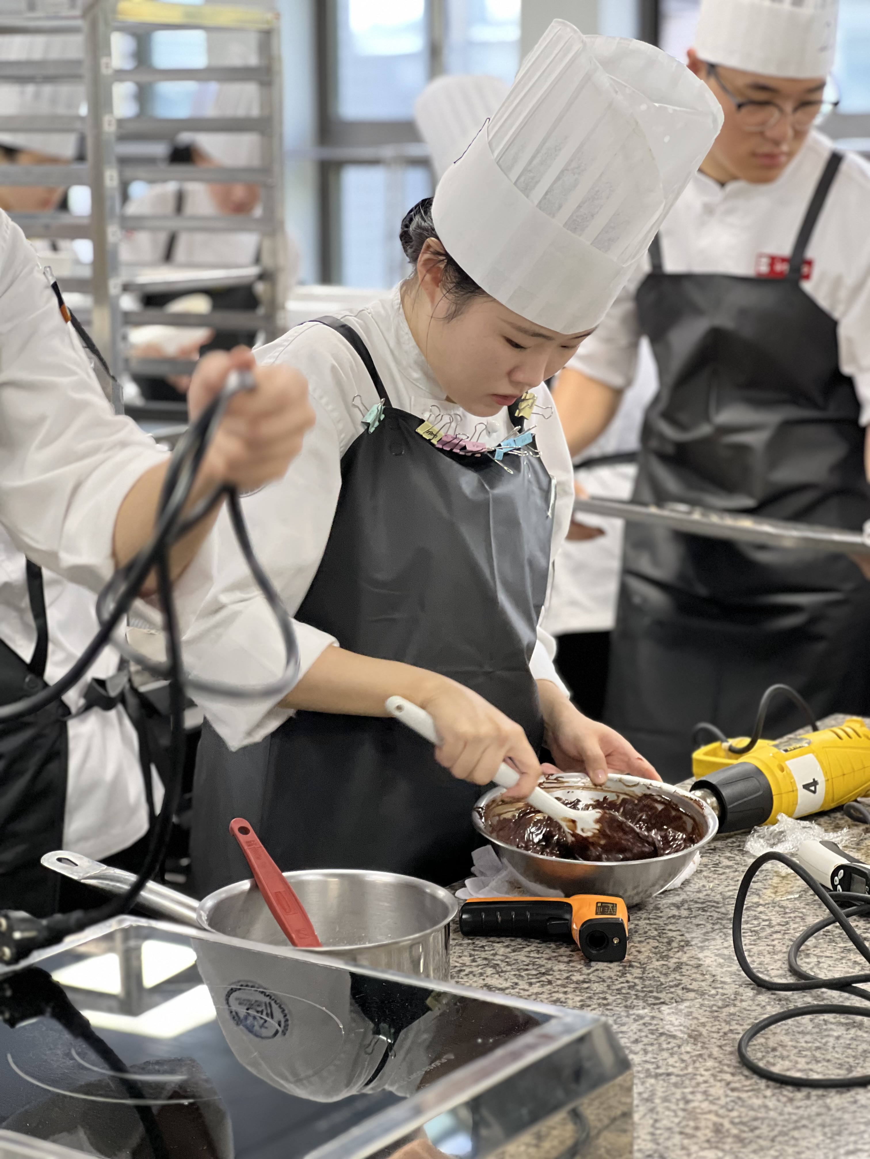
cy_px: 580
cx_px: 435
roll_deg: +1.2
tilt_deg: -8.8
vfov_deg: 25.3
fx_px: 2580
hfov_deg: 19.1
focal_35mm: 77
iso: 125
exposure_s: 1/40
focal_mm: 9
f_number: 2.8
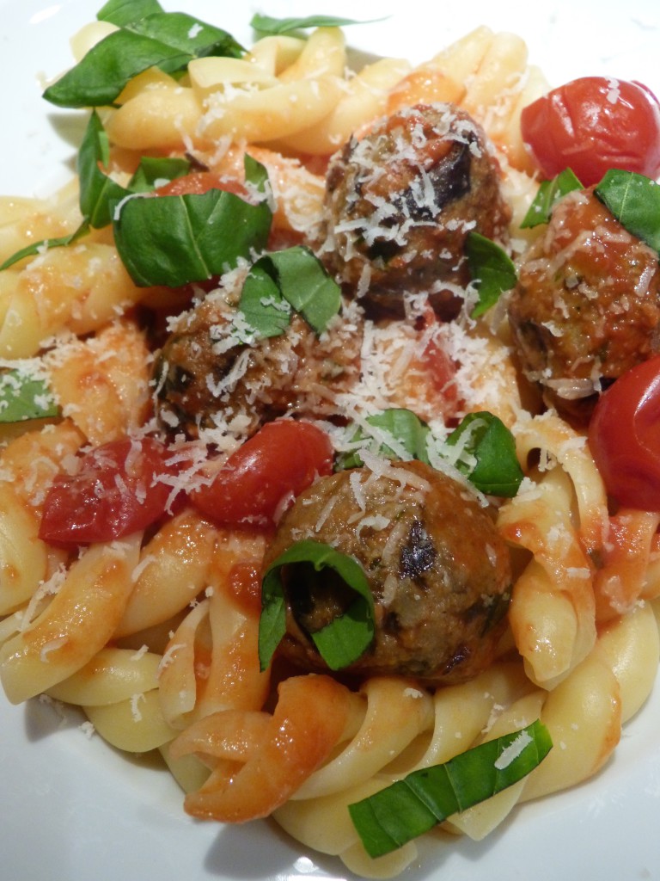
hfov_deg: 32.2
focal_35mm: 45
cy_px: 440
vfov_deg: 42.1
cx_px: 330
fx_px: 1144
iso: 400
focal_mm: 7.6
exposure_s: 1/30
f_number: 3.2
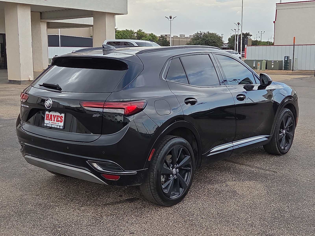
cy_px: 118
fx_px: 428
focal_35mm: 47
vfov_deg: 30.9
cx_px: 158
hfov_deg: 40.4
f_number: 1.8
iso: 25
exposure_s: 1/435
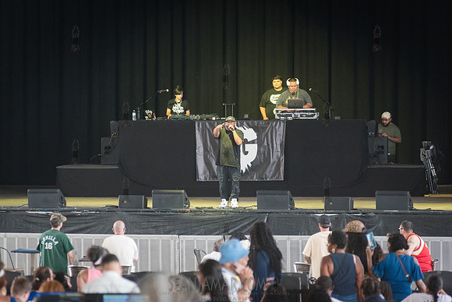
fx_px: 2541
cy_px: 151
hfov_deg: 10.2
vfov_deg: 6.8
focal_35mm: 202
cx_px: 226
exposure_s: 1/320
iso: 4000
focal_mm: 200
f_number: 4
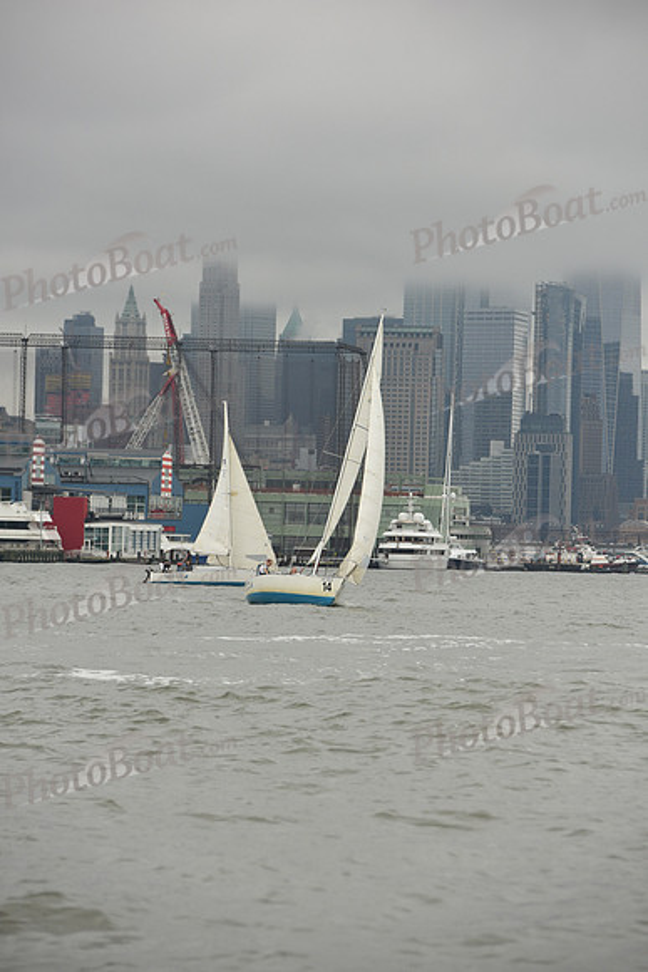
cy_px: 486
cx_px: 324
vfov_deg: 10.3
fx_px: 5396
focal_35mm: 200
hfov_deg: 6.9
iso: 400
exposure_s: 1/800
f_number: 8
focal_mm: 200
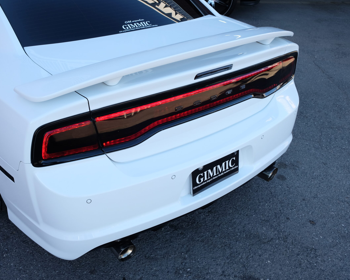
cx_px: 143
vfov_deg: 44.5
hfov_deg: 53.9
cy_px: 140
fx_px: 342
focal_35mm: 33
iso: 400
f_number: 5.6
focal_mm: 19.6
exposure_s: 1/160
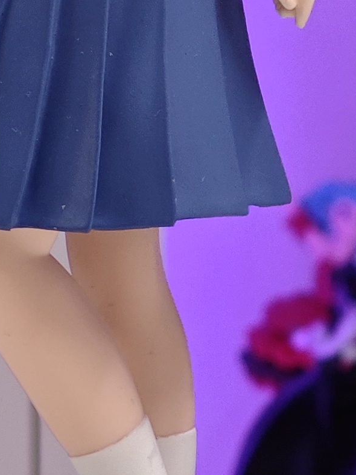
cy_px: -10
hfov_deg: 4.5
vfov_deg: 6.0
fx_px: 4554
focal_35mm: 332
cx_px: 228
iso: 400
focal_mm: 7.48
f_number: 2.4
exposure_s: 1/20.4
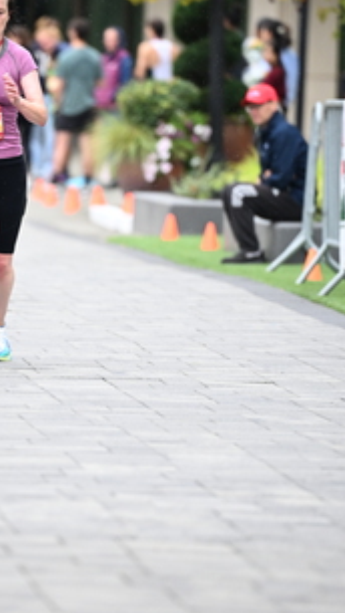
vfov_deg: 5.7
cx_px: 71
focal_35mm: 378
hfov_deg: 3.2
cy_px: 247
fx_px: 6136
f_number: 2.8
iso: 1250
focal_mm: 200
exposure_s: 1/1600
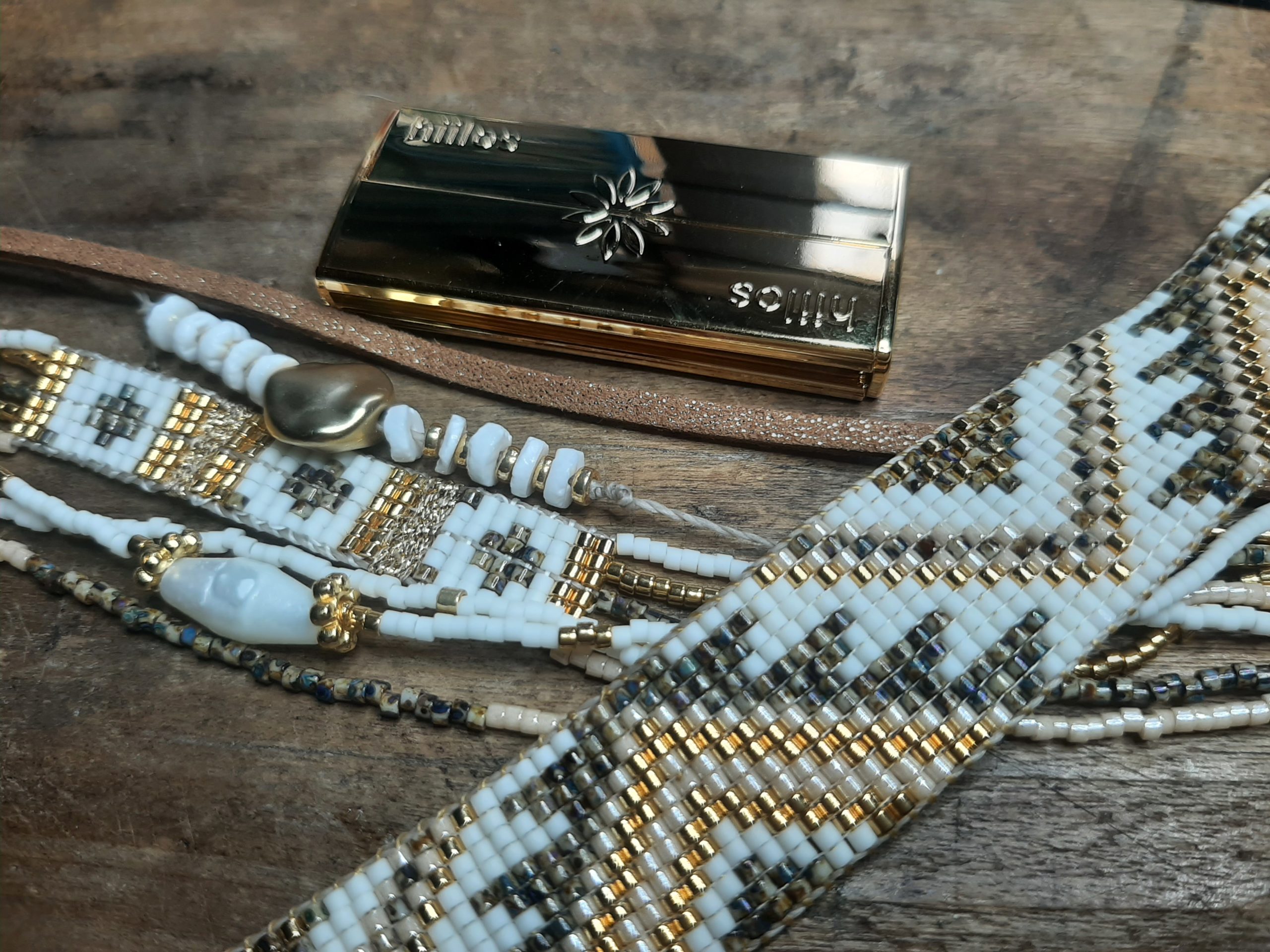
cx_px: 635
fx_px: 954
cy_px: 476
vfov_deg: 53.1
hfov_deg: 67.3
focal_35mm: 26
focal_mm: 3.93
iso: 40
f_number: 1.7
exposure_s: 1/155
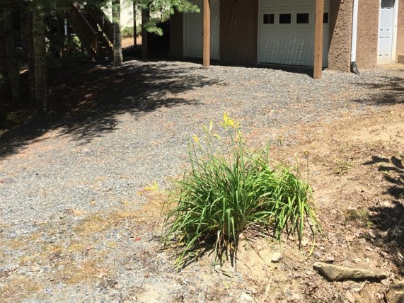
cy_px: 72
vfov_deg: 35.9
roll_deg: -0.7
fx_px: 455
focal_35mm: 39
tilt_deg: -4.8
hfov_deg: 47.9
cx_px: 203
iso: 32
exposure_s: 1/942
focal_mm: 4.15
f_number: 2.2
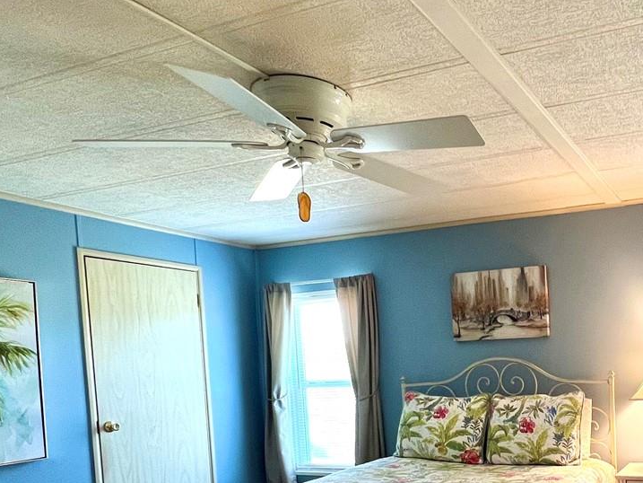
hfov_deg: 55.0
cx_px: 557
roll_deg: +2.3
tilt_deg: -3.4
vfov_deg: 45.6
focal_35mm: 29
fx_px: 539
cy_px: 391
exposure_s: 1/120
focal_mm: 1.57
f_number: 1.8
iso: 160
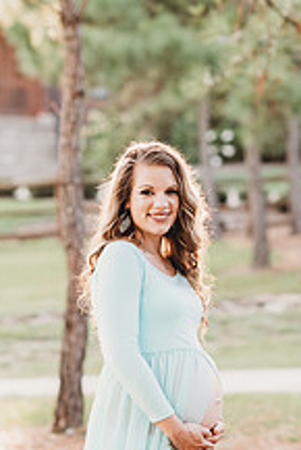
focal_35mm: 176
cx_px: 131
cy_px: 367
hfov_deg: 7.8
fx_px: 2204
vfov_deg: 11.6
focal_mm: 85
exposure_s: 1/200
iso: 160
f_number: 2.5
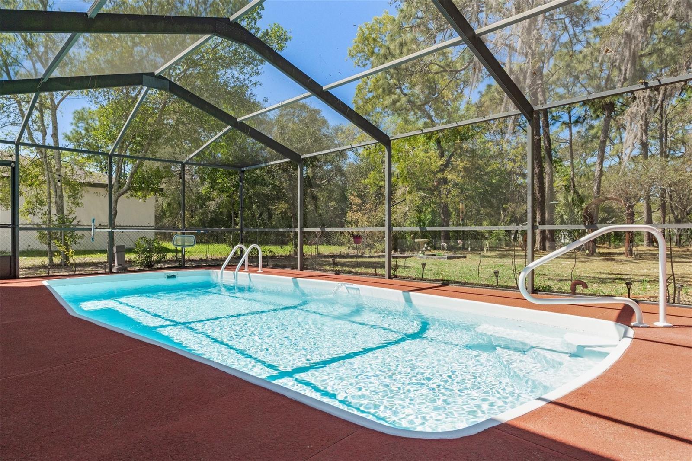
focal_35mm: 21
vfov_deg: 59.5
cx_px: 346
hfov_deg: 81.2
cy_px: 230
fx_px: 404
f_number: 8
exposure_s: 1/200
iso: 320
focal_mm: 14
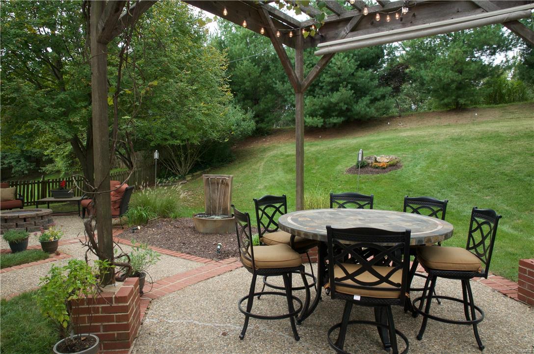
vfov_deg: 53.0
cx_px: 267
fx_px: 355
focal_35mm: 24
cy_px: 177
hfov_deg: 73.8
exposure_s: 1/40
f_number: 13
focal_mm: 16
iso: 800
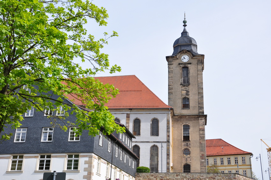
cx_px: 136
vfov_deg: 26.4
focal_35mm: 51
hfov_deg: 38.9
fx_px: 384
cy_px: 90
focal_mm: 34
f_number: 10
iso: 200
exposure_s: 1/320
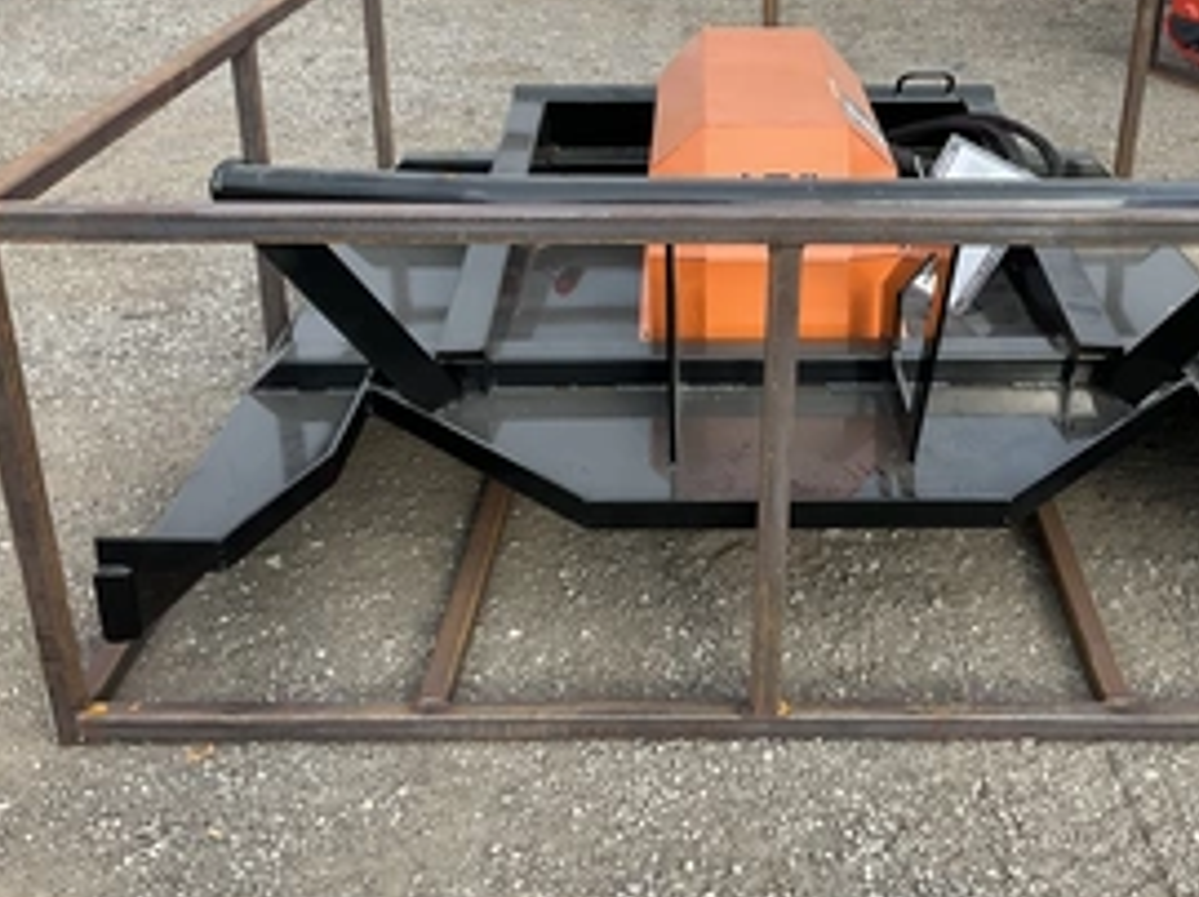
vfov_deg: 33.4
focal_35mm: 43
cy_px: 351
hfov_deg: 43.5
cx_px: 755
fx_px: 1488
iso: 25
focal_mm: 3
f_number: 1.8
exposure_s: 1/370
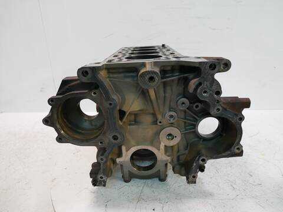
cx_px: 142
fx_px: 196
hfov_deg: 71.6
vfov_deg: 56.8
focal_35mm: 24
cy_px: 106
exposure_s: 1/60
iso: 640
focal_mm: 12
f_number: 3.5
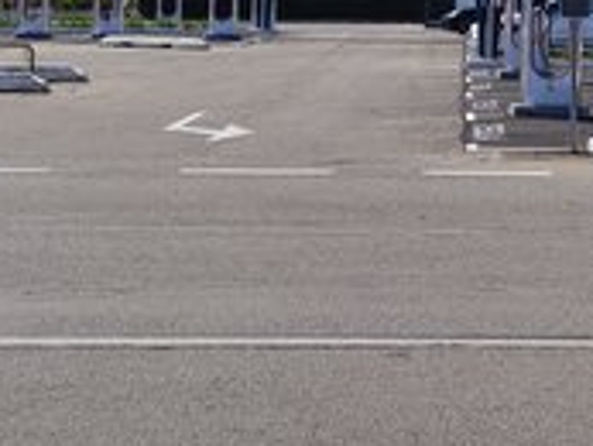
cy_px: -117
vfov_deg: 14.8
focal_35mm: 96
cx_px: 507
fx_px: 1646
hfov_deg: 20.1
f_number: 1.79
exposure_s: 1/1975
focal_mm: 4.71
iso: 50
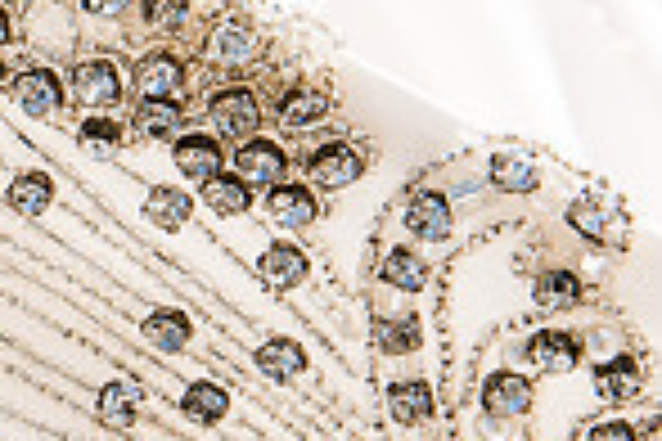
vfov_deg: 5.8
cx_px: -563
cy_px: 106
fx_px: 4358
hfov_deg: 8.3
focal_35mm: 237
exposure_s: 1/1000
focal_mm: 60
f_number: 10
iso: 200
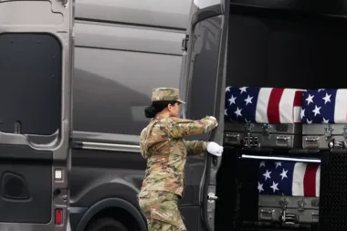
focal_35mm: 324
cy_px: 93
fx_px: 3121
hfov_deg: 6.4
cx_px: 60
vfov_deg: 4.2
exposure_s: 1/800
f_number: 2.8
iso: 125
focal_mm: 164
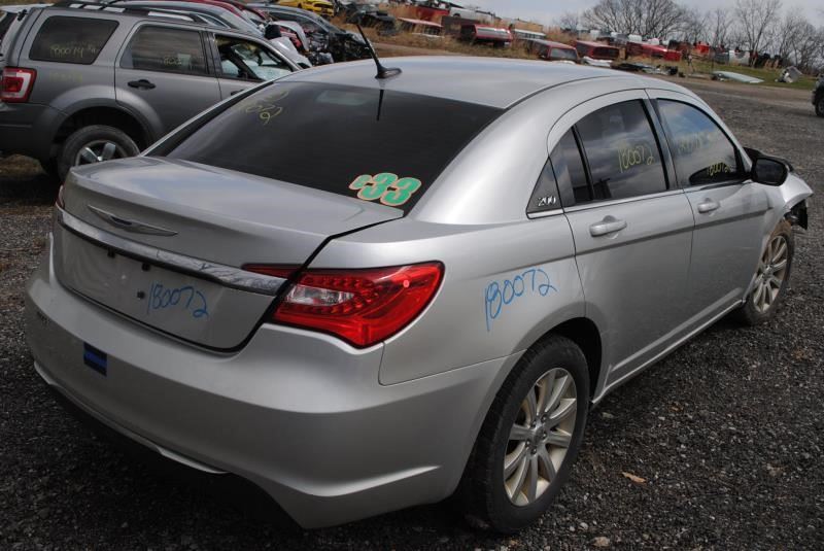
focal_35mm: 33
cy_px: 276
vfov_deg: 40.0
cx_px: 412
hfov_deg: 57.2
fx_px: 756
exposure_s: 1/320
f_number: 9
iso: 100
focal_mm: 22
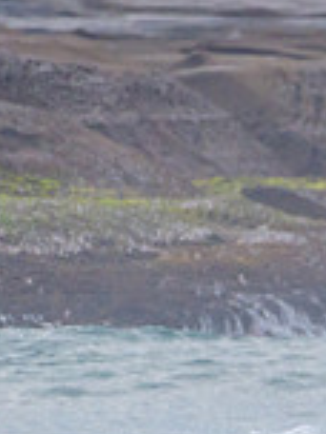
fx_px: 28215
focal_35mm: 2247
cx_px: 653
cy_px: 491
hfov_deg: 0.7
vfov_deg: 0.9
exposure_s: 1/1600
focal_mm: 500
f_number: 5.6
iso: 640
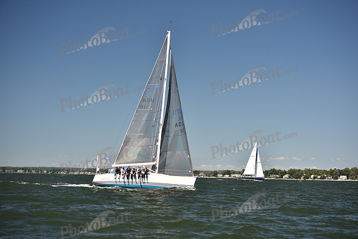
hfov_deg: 28.8
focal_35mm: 70
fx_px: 696
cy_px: 120
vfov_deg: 19.5
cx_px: 179
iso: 250
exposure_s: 1/1250
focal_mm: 70
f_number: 3.5
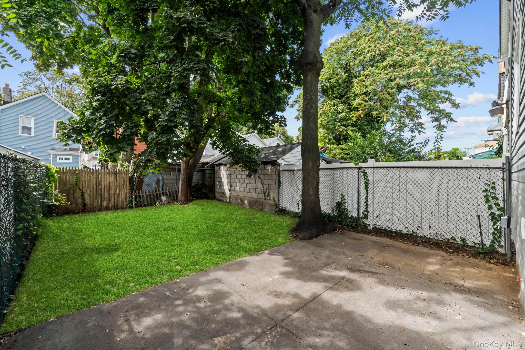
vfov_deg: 81.2
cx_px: 262
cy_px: 175
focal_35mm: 14
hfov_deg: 104.3
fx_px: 204
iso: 1000
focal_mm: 14
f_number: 10
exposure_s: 1/400
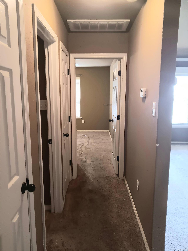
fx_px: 188
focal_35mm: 26
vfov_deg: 67.3
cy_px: 126
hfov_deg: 53.1
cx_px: 94
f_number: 1.8
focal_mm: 3.98
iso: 200
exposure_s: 1/20
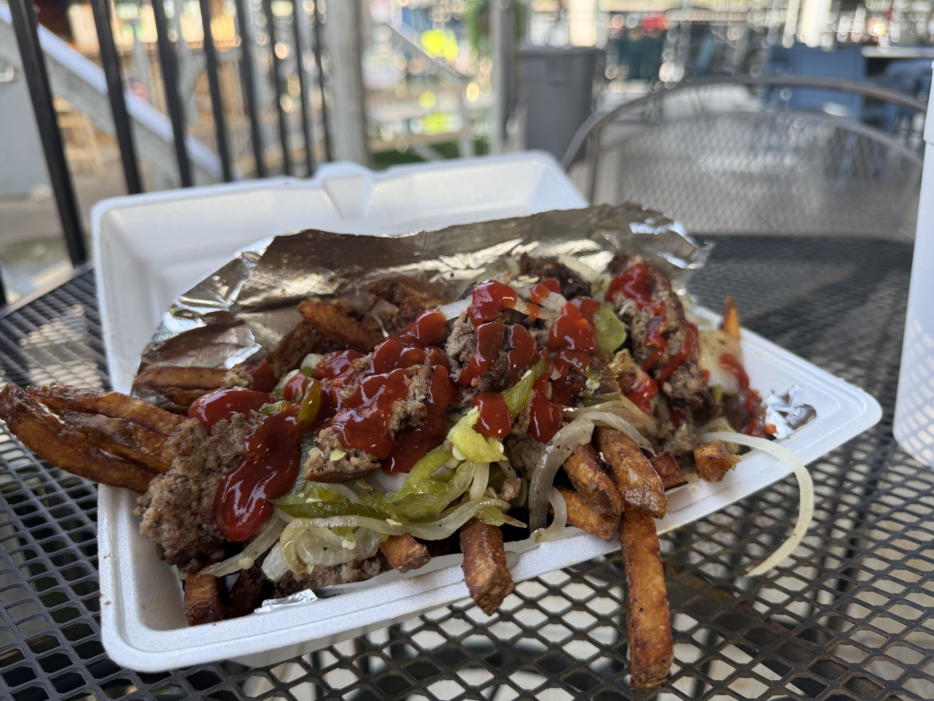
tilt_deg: -25.2
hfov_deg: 71.6
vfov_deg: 56.8
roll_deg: +0.9
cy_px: 350
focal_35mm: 24
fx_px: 648
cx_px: 467
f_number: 1.78
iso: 64
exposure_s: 1/191
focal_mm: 6.76
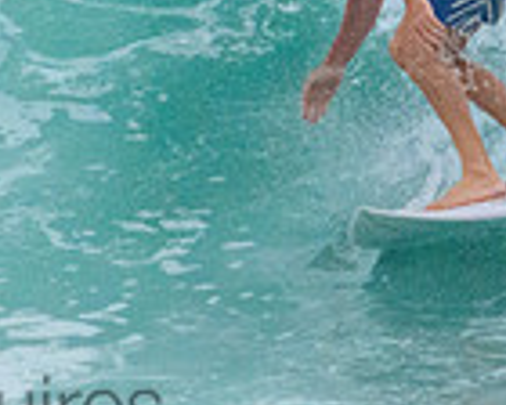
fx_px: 63946
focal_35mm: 4270
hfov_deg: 0.5
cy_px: -212
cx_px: 110
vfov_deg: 0.4
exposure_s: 1/2000
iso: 3200
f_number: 11
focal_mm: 800
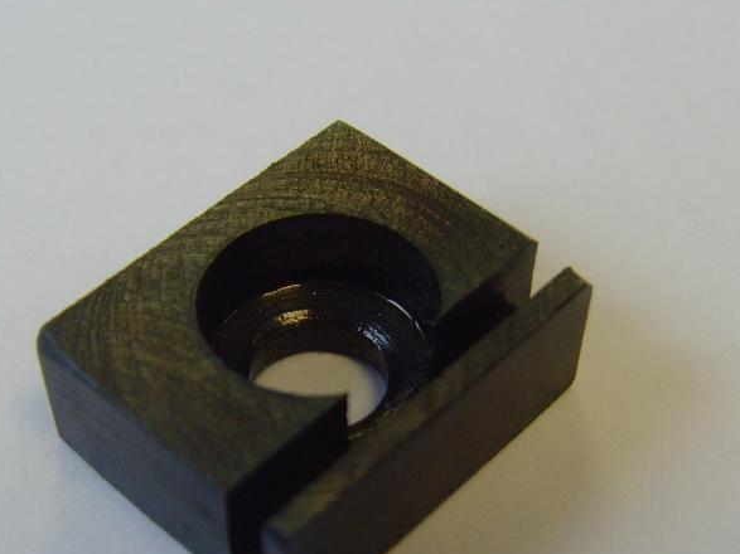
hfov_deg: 28.6
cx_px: 348
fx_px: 1453
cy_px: 410
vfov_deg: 21.4
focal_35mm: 68
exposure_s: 1/45
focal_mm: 6.6
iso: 100
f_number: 3.5
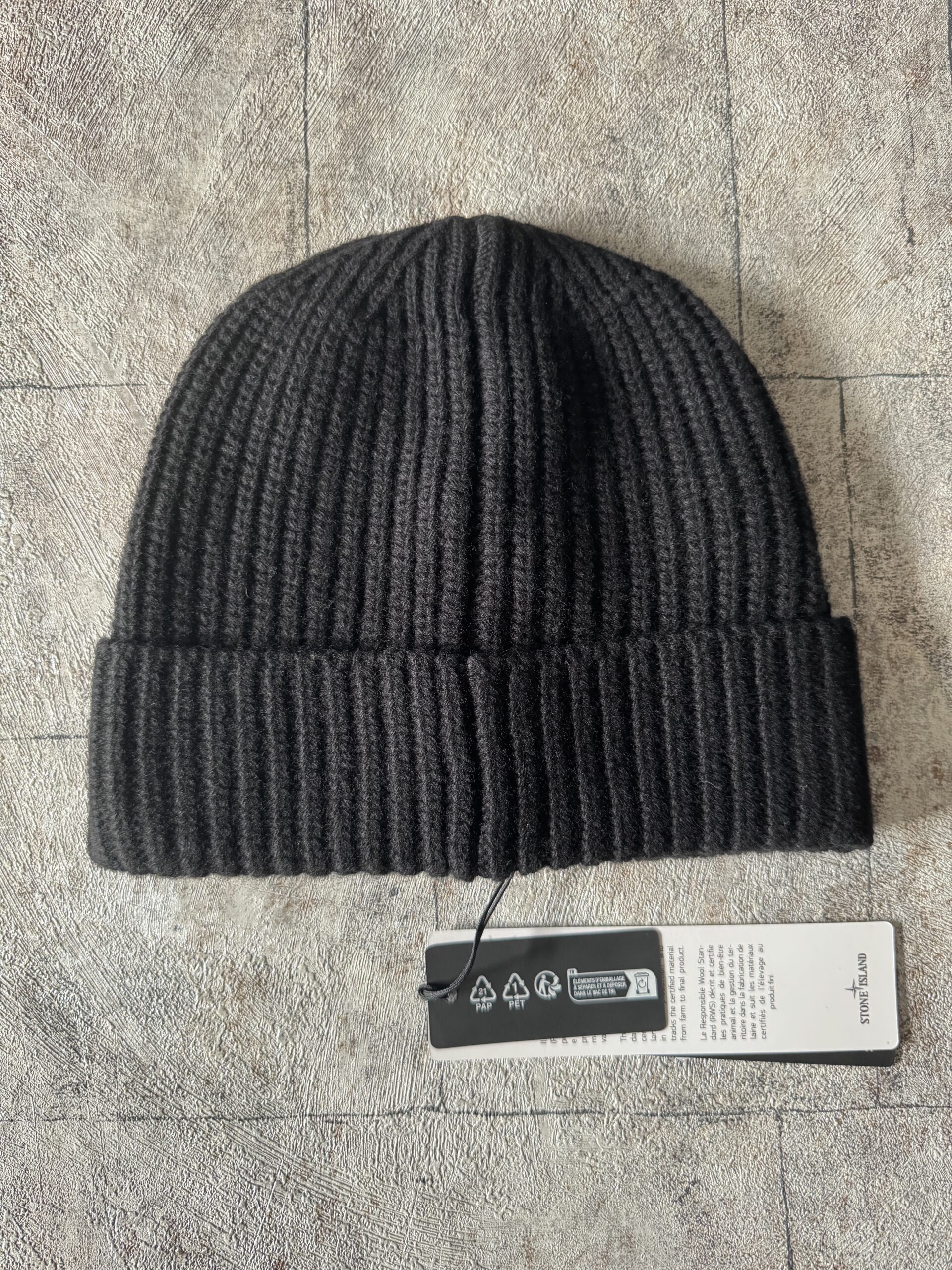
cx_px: 476
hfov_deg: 56.8
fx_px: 880
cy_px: 635
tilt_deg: -85.4
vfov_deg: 71.6
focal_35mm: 24
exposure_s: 1/60
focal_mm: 6.76
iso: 500
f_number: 1.78
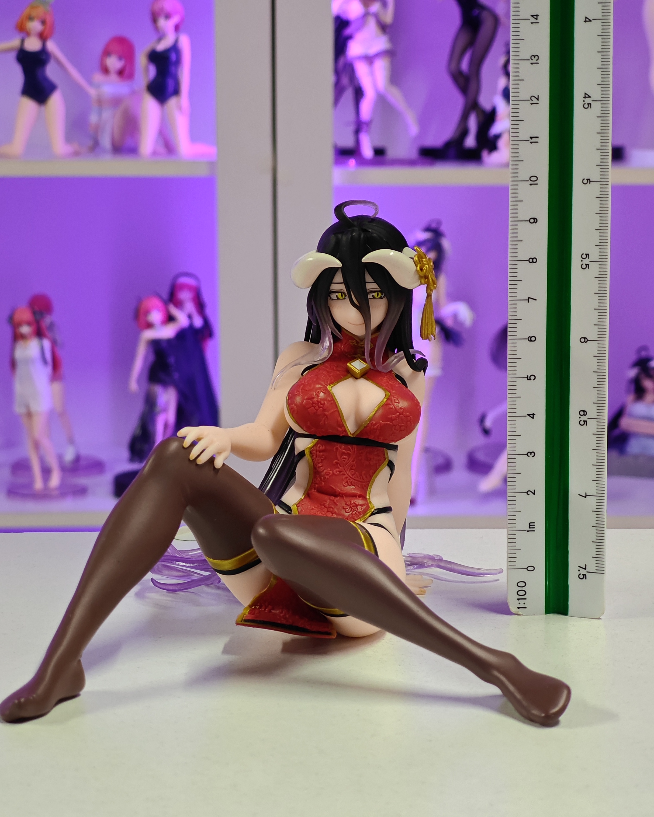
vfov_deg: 22.7
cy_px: 414
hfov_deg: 18.3
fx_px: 2032
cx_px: 324
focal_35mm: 84
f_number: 2.4
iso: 800
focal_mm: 7.48
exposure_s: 1/25
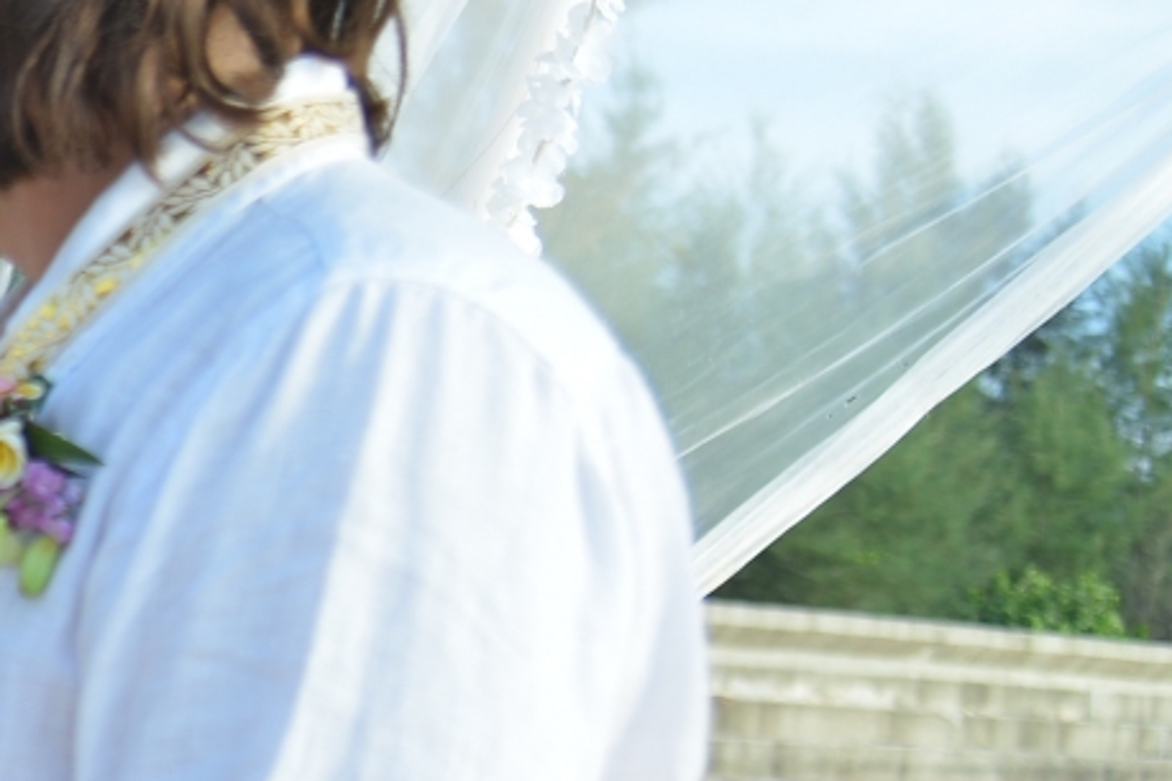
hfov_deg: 14.7
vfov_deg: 11.4
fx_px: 3840
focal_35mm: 118
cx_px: -1059
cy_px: 937
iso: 100
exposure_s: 1/160
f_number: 4
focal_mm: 30
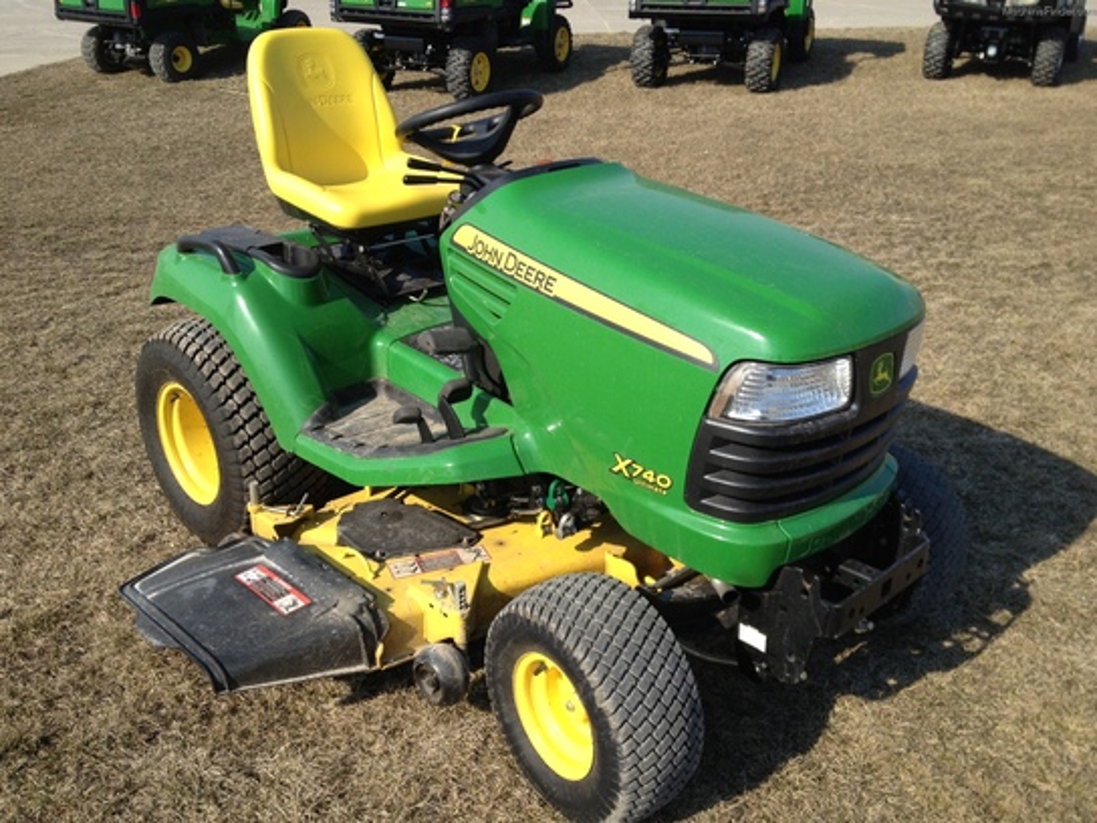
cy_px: 412
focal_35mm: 35
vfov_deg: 40.7
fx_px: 1109
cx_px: 548
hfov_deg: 52.6
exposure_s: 1/1227
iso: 50
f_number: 2.4
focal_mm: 4.28
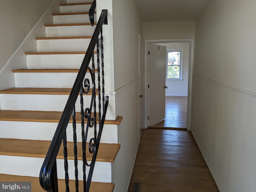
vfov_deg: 51.4
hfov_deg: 65.3
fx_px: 200
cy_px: 96
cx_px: 128
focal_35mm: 27
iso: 89
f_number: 1.73
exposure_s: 1/120
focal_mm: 4.38
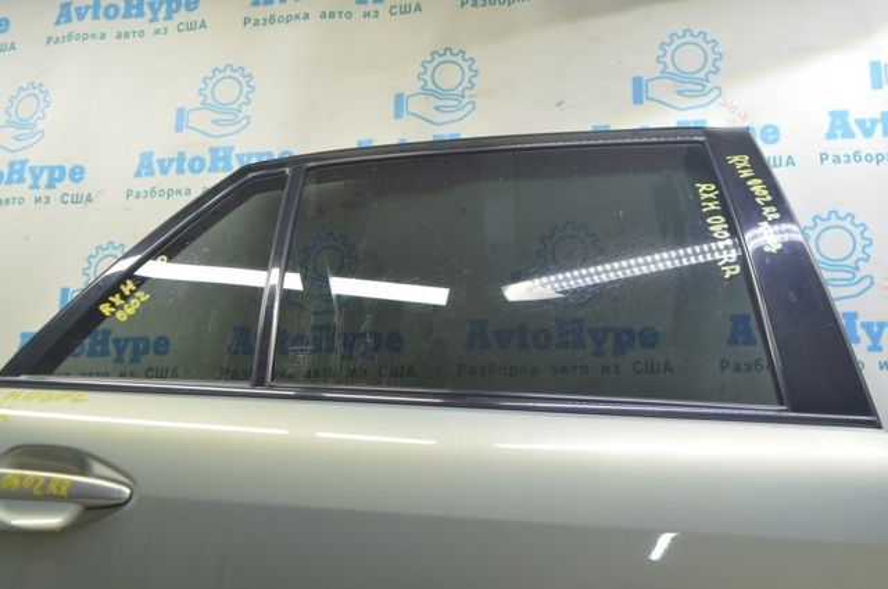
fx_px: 776
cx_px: 444
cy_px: 294
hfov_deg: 59.6
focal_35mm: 32
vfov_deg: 41.6
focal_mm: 21
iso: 400
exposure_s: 1/20
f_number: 5.6
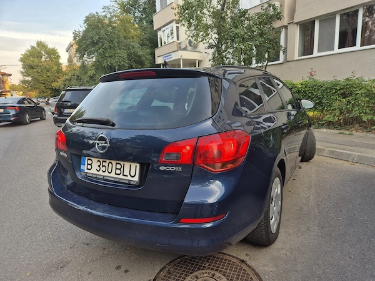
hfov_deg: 73.9
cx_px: 188
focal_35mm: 23
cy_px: 140
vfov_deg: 58.9
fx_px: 249
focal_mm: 5.4
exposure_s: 1/180
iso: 25
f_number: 1.8
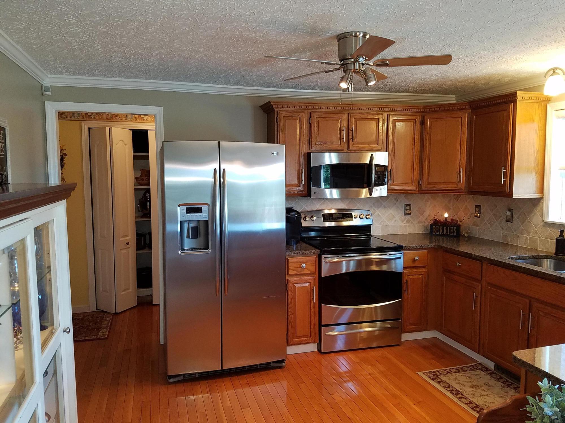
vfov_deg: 53.1
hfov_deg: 67.3
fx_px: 424
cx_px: 282
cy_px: 212
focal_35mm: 26
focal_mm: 4.2
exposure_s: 1/40
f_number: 1.7
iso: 100
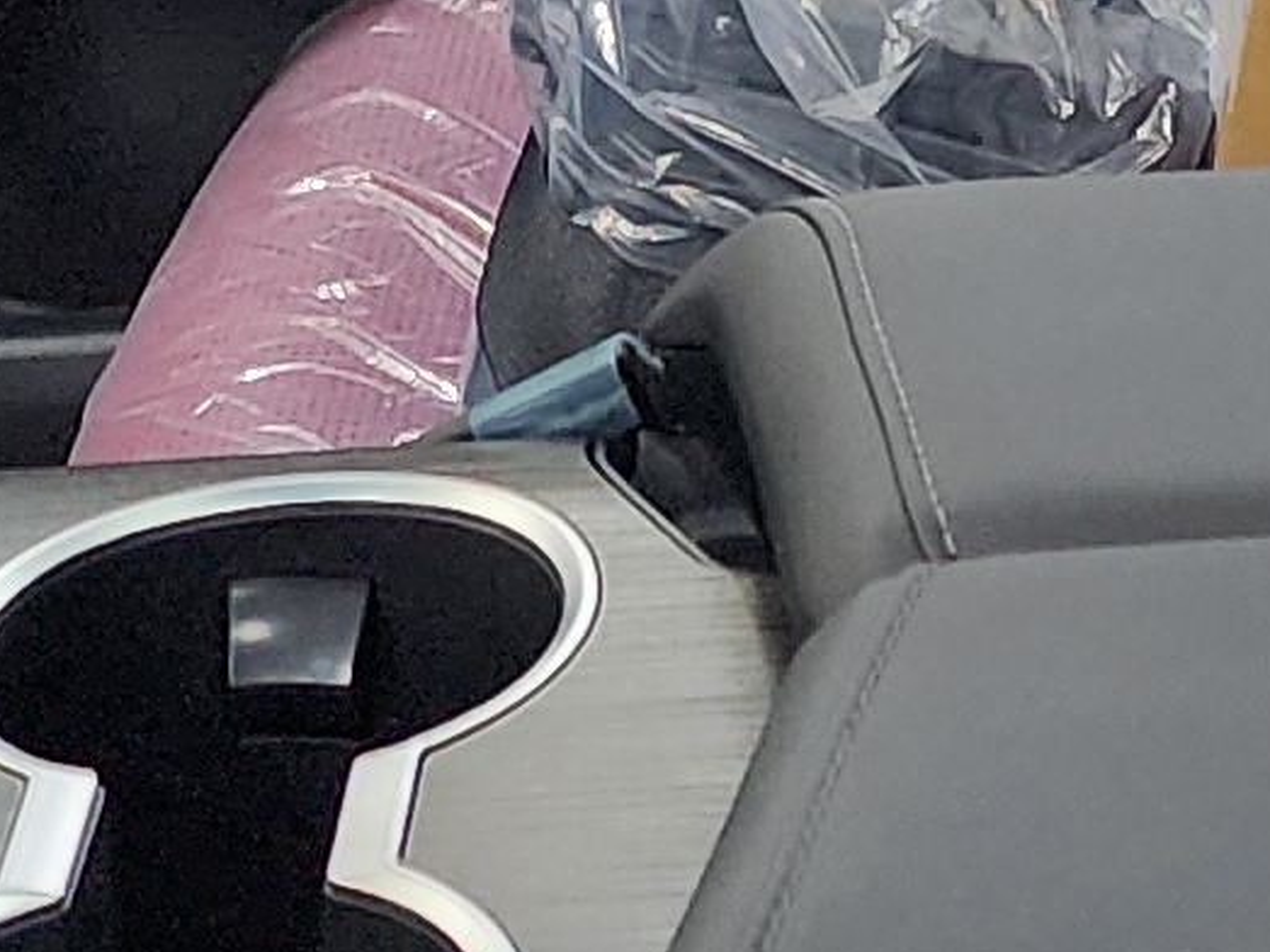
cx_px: 879
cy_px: -1375
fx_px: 6456
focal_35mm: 176
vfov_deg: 7.8
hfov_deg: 11.2
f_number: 1.8
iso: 500
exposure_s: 1/120
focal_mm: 6.4
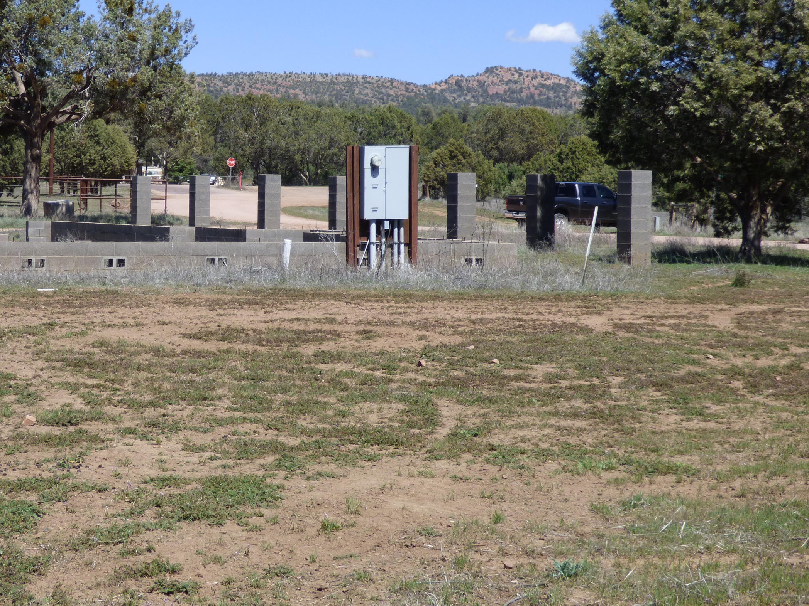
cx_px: 261
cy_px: 206
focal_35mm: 83
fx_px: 1940
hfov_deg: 23.4
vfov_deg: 17.7
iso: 100
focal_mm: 10.34
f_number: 4.1
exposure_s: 1/800
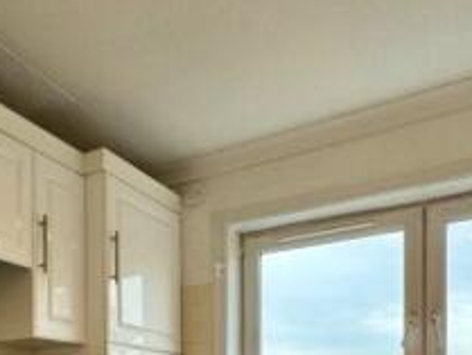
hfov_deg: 47.4
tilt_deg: -0.2
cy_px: 417
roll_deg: +0.5
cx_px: 177
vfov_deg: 31.4
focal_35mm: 39
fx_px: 532
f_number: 2.2
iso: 80
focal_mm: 2.22
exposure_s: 1/99
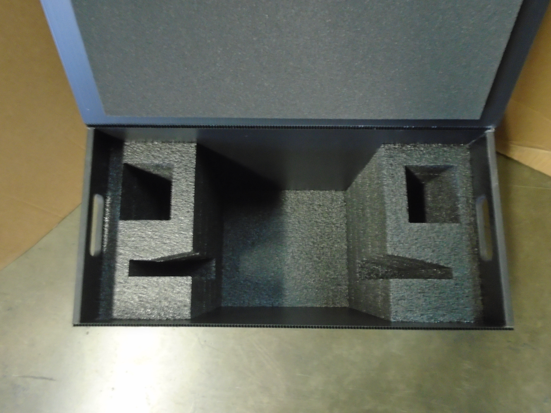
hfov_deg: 67.3
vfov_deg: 53.1
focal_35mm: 26
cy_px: 206
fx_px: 414
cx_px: 276
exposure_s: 1/4
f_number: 3.2
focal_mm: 4.6
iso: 400
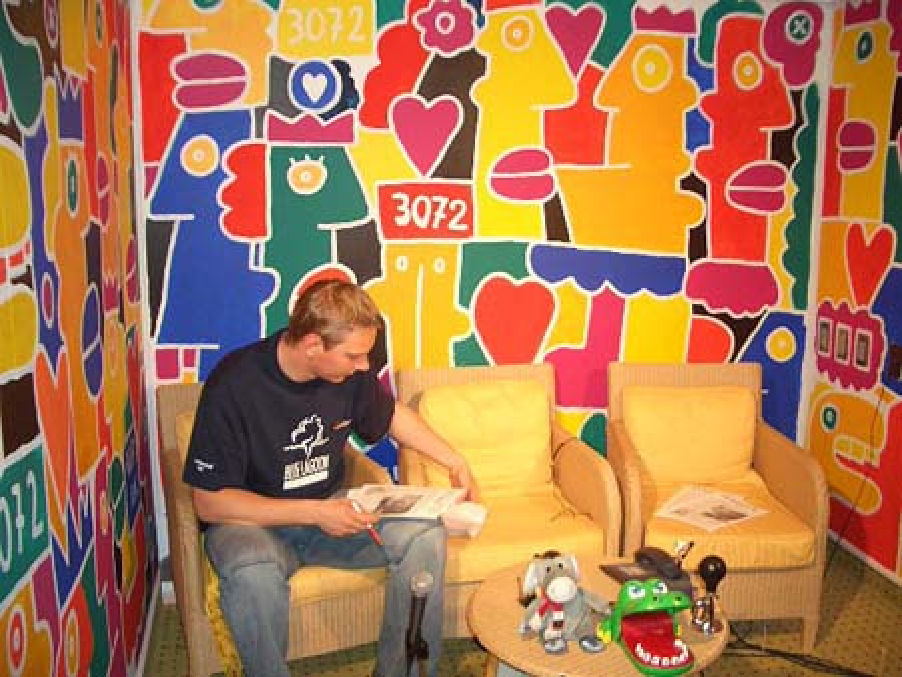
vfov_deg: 40.7
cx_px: 451
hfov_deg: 52.6
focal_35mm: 35
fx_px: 912
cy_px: 338
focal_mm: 5.8
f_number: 2.6
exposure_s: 1/80
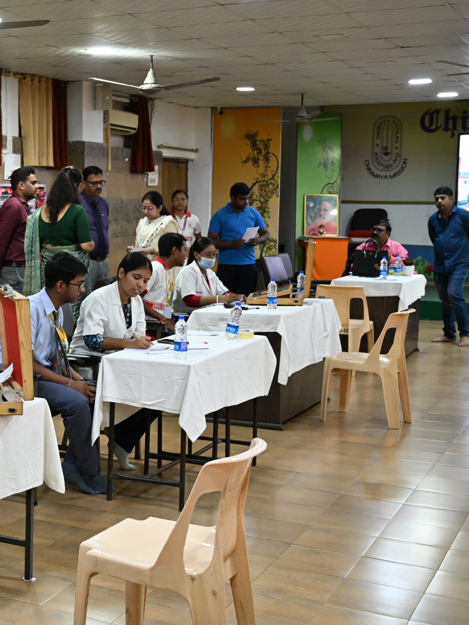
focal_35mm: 57
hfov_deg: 24.4
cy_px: 315
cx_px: -5
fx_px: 1030
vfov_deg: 33.8
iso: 3200
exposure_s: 1/100
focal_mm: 39
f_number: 4
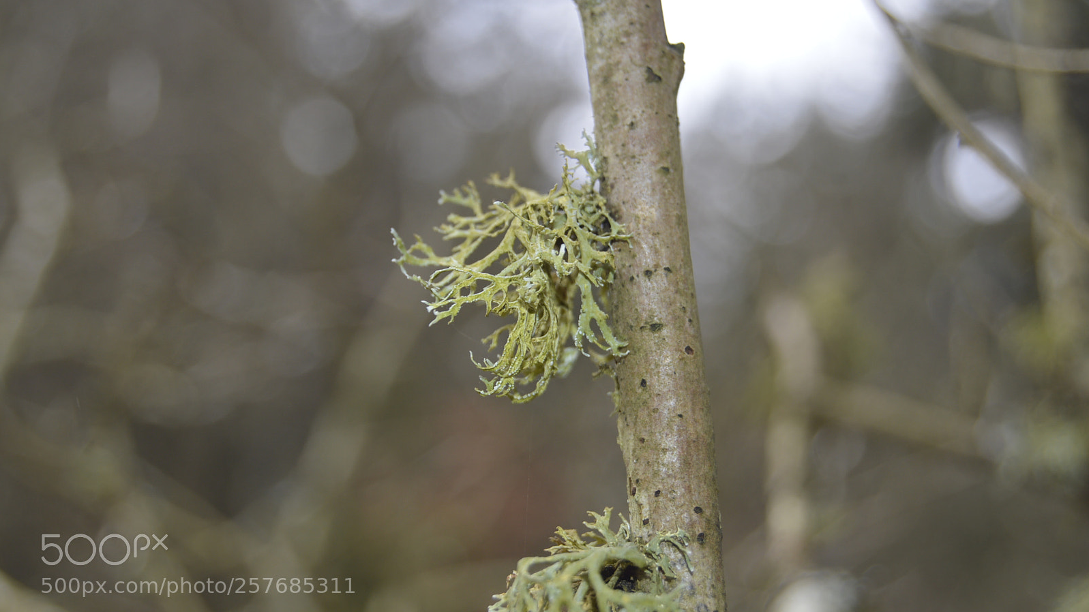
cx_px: 544
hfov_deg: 24.6
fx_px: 2498
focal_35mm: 87
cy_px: 277
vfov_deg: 14.0
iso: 100
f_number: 5.6
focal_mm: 55
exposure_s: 1/125
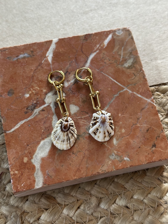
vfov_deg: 38.2
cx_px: 81
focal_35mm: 50
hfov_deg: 29.1
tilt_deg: -67.8
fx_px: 323
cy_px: 110
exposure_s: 1/49
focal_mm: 6.86
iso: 250
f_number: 1.78
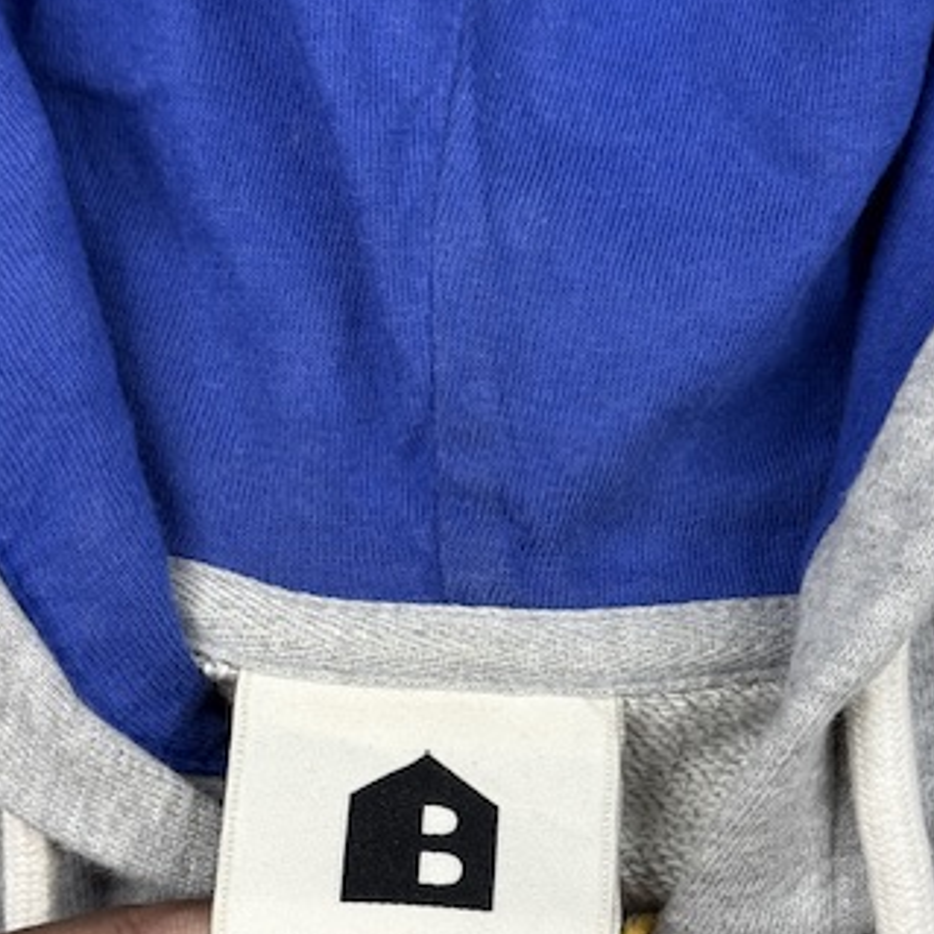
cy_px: 629
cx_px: 556
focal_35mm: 85
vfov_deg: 20.3
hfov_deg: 20.4
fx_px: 2595
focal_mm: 6.76
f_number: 1.78
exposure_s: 1/163
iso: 64
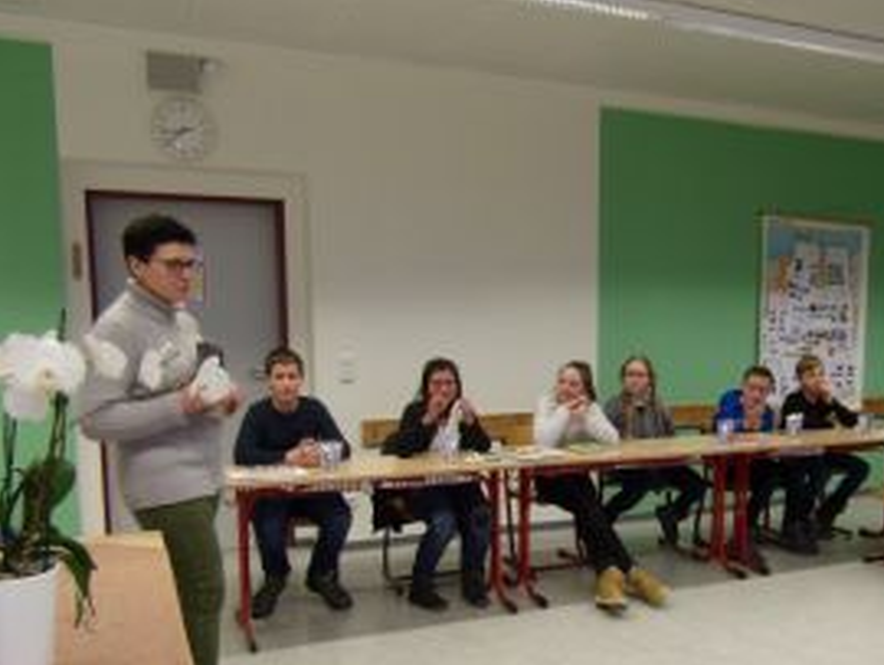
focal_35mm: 37
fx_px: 946
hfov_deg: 49.7
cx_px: 543
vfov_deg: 38.4
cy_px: 432
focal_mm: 4.5
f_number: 3.5
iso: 108
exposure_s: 1/34
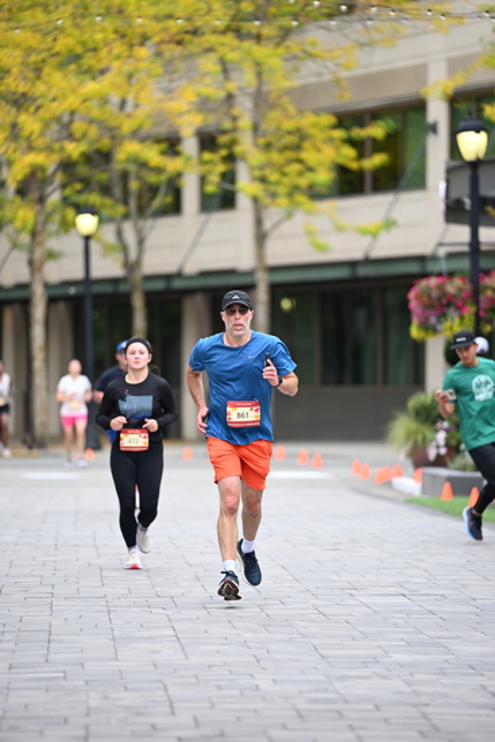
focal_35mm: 200
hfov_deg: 6.9
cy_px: 371
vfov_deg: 10.3
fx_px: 4122
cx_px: 248
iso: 640
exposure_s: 1/1600
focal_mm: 200
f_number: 2.8
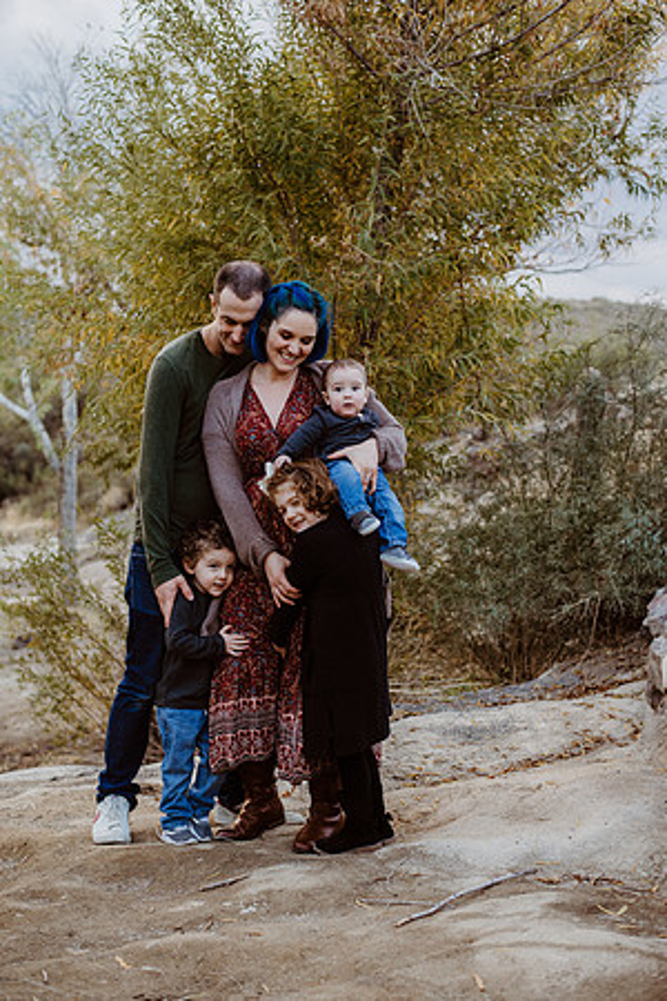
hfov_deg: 27.0
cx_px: 334
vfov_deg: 39.6
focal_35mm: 50
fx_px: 1389
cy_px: 500
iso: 400
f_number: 3.2
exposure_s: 1/500
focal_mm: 50
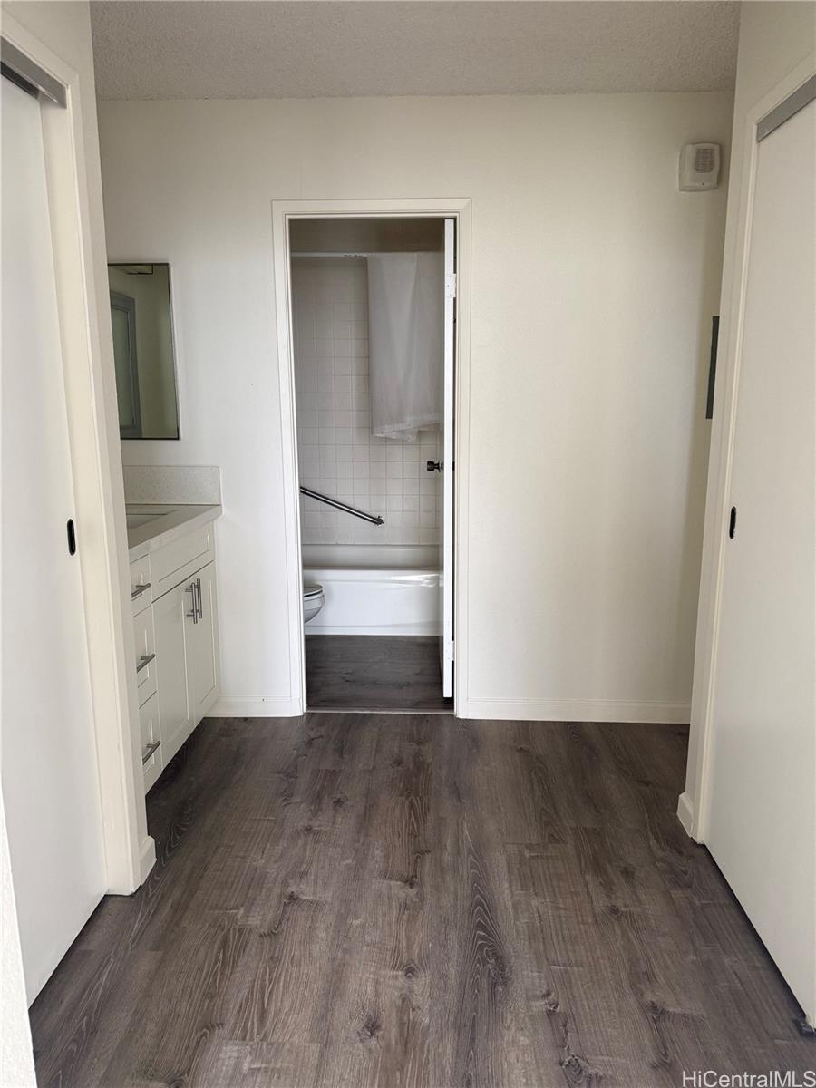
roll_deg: -1.6
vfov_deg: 71.6
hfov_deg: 56.8
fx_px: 754
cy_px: 544
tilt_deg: -9.8
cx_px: 408
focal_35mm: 24
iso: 250
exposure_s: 1/60
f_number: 1.78
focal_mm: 6.76
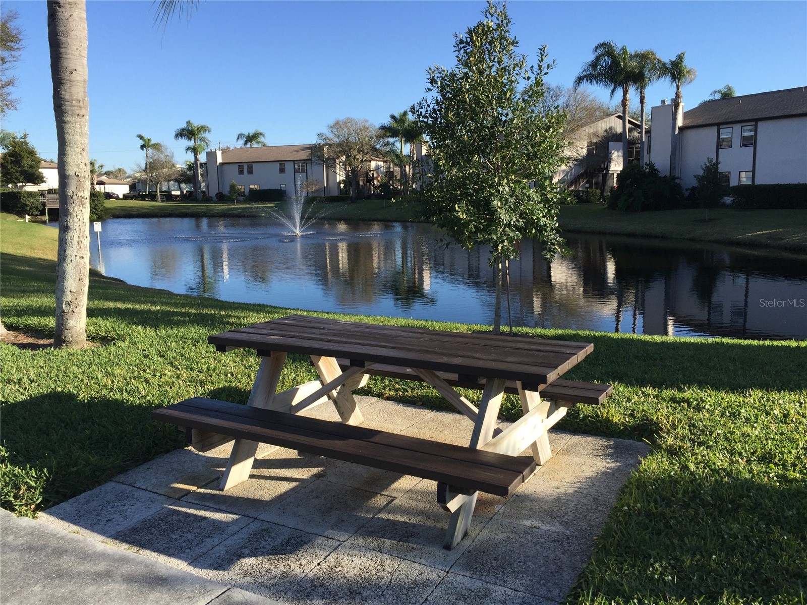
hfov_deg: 61.7
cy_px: 302
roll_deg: +0.4
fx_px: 676
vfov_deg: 48.2
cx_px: 404
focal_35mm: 29
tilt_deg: -8.7
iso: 32
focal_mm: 4.15
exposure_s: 1/1236
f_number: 2.2
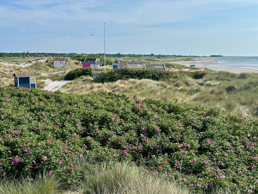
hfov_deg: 39.7
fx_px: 358
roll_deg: +1.1
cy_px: 97
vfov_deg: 30.3
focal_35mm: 48
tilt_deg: -5.3
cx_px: 129
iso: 64
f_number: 1.78
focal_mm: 6.86
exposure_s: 1/4184
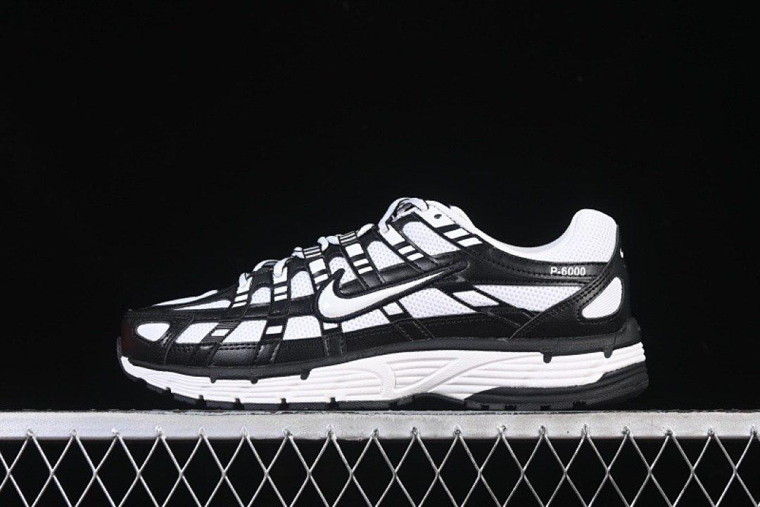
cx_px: 380
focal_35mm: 75
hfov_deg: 27.0
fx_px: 1583
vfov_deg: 18.2
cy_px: 254
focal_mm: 50
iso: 160
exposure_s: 1/60
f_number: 7.1
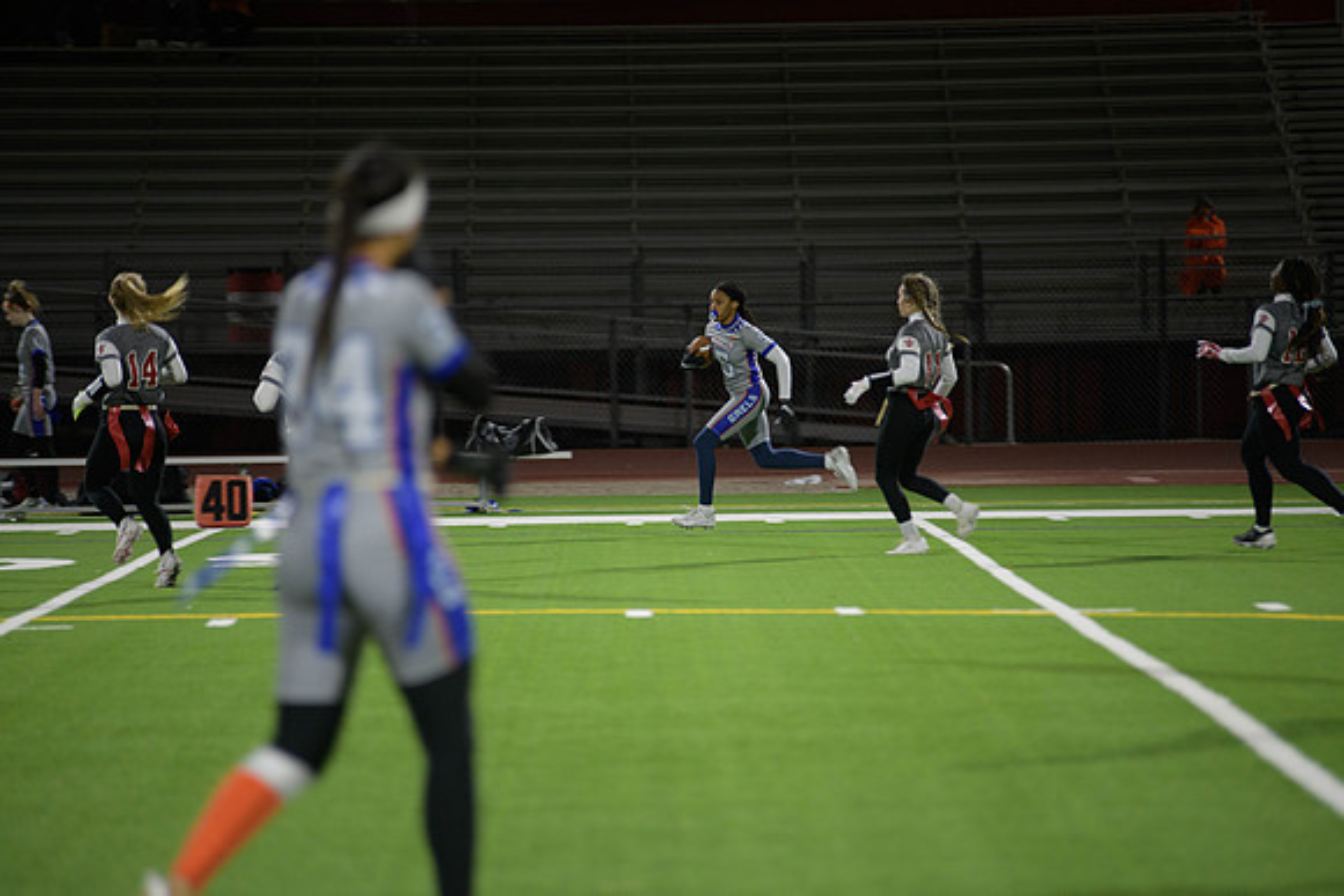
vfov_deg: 6.9
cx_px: 672
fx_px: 7468
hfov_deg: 10.3
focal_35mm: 200
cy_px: 448
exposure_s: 1/200
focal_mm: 200
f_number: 2.8
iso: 1000
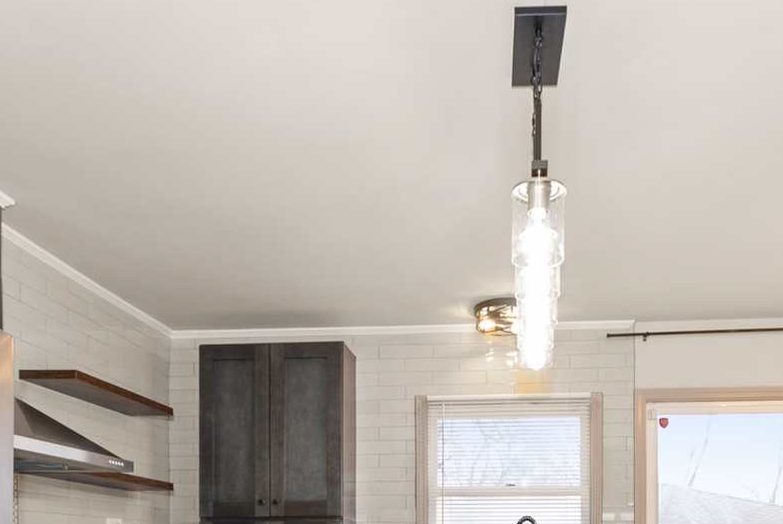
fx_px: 675
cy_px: 535
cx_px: 454
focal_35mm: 31
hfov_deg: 59.9
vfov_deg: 37.5
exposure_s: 1/15
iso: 320
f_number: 7.1
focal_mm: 10
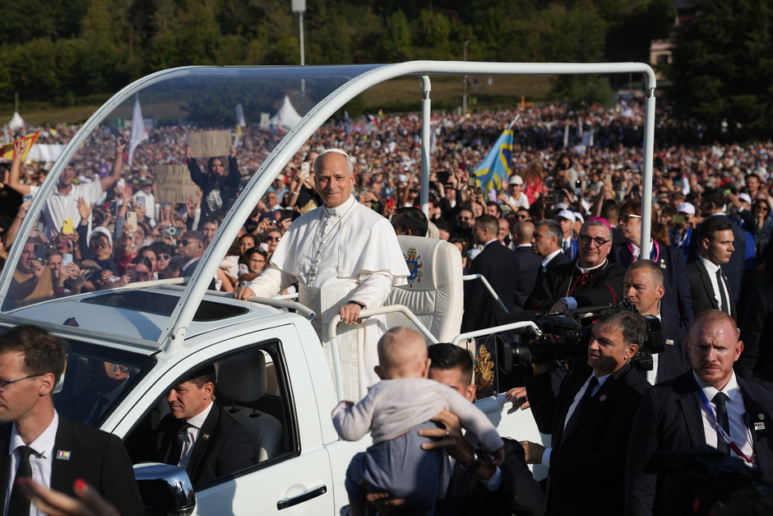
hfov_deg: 32.9
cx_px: 359
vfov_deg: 22.3
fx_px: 1310
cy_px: 253
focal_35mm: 61
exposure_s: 1/4000
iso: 200
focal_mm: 56
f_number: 3.5
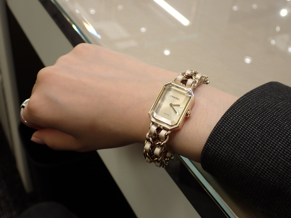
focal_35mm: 44
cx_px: 146
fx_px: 370
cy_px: 109
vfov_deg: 32.9
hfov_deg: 42.9
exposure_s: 1/100
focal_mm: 7.84
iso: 100
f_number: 2.9
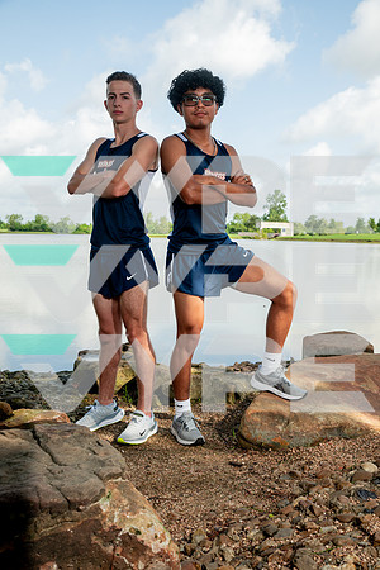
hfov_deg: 37.9
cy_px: 285
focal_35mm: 35
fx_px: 554
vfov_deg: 54.4
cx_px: 190
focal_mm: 35
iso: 100
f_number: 7.1
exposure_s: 1/250
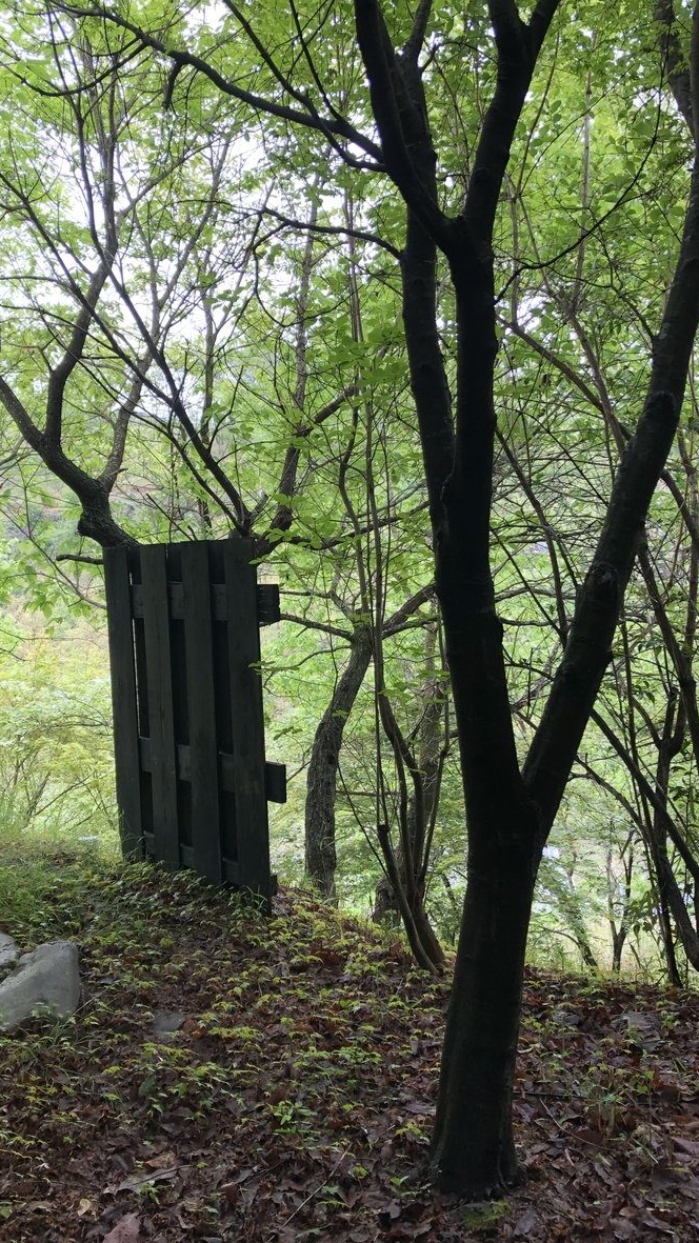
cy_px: 624
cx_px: 285
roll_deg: +4.5
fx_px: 1022
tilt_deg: -3.3
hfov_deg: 37.6
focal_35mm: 31
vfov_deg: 62.6
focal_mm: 3.99
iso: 50
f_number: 1.8
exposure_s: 1/120
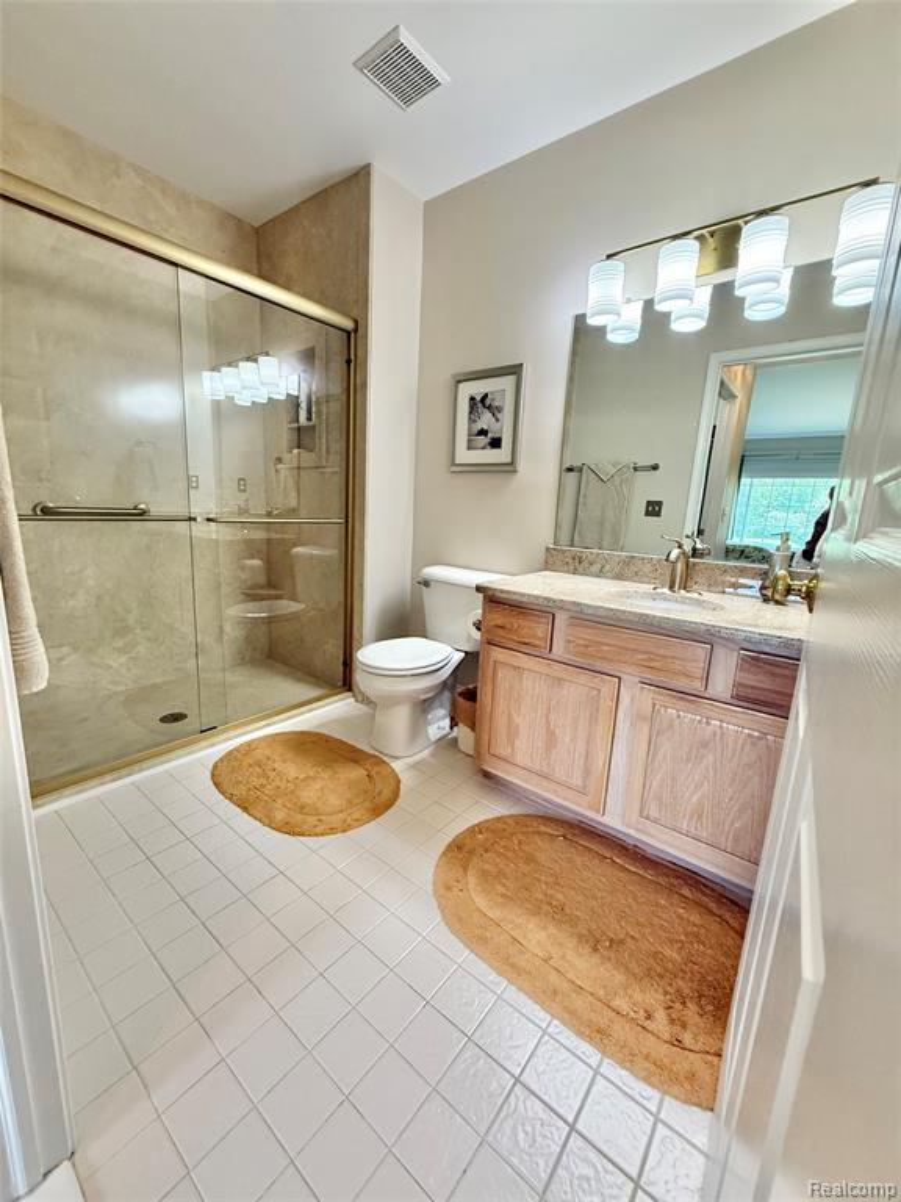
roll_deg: -3.4
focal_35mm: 14
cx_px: 450
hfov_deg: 85.7
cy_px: 601
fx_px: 486
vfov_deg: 102.1
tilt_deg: -10.6
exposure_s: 1/60
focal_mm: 2.22
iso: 250
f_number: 2.2
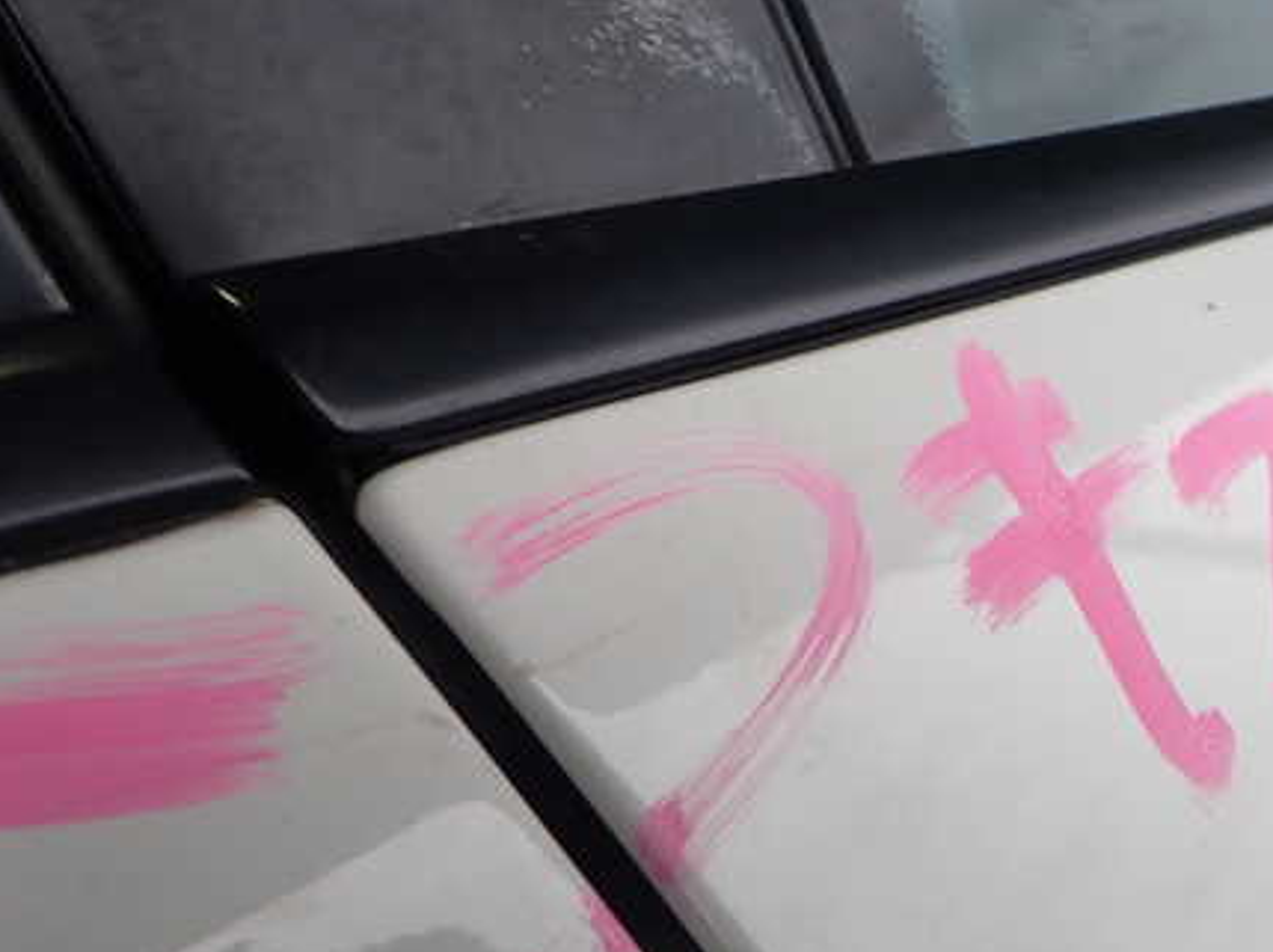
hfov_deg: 52.3
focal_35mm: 35
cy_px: 519
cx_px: 769
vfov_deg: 40.6
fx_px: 1286
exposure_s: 1/200
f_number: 2.8
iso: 100
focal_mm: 4.5
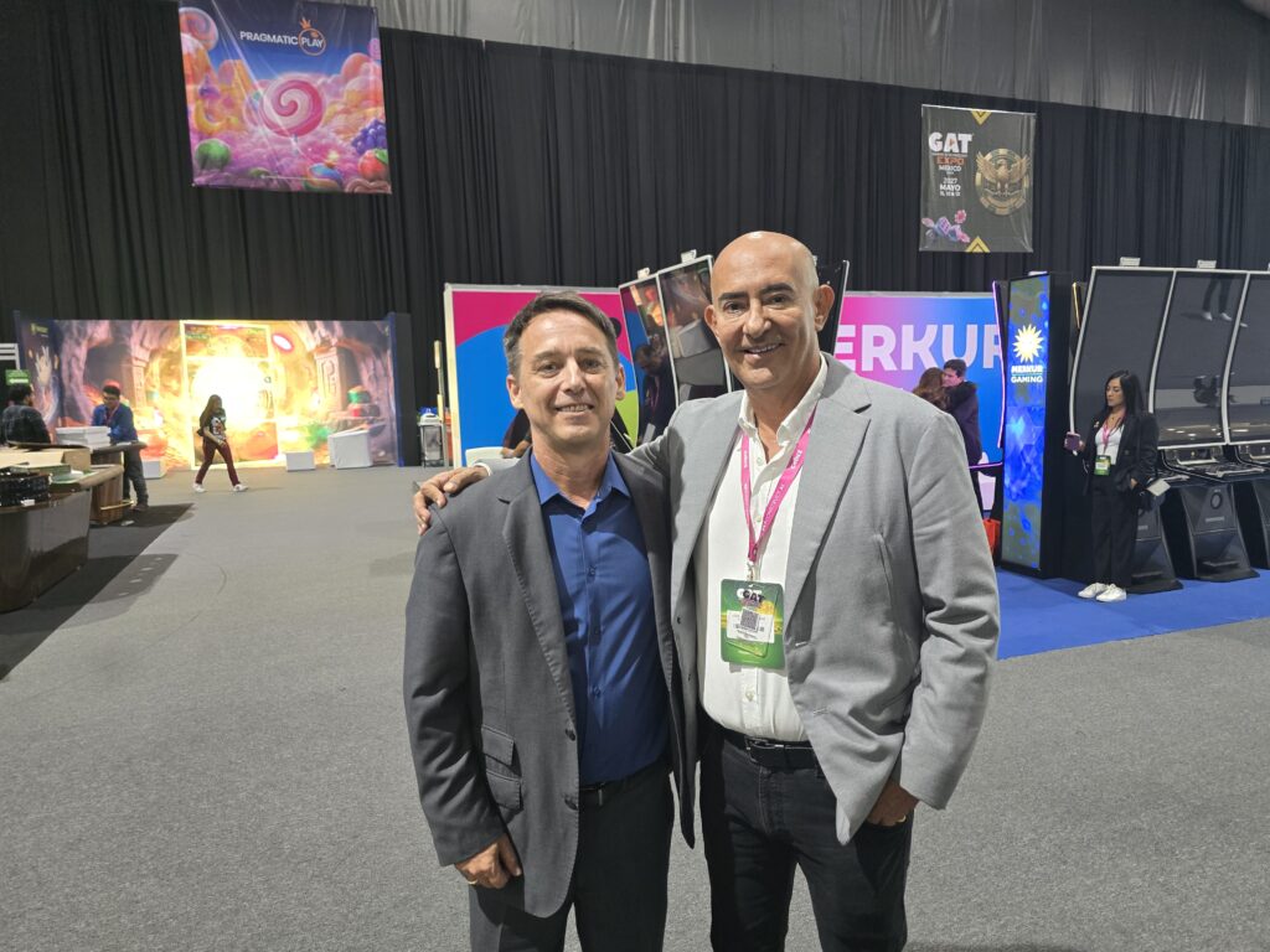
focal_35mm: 23
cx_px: 635
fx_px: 844
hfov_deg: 73.9
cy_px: 476
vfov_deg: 58.9
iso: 640
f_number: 1.7
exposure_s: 1/60
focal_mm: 6.3
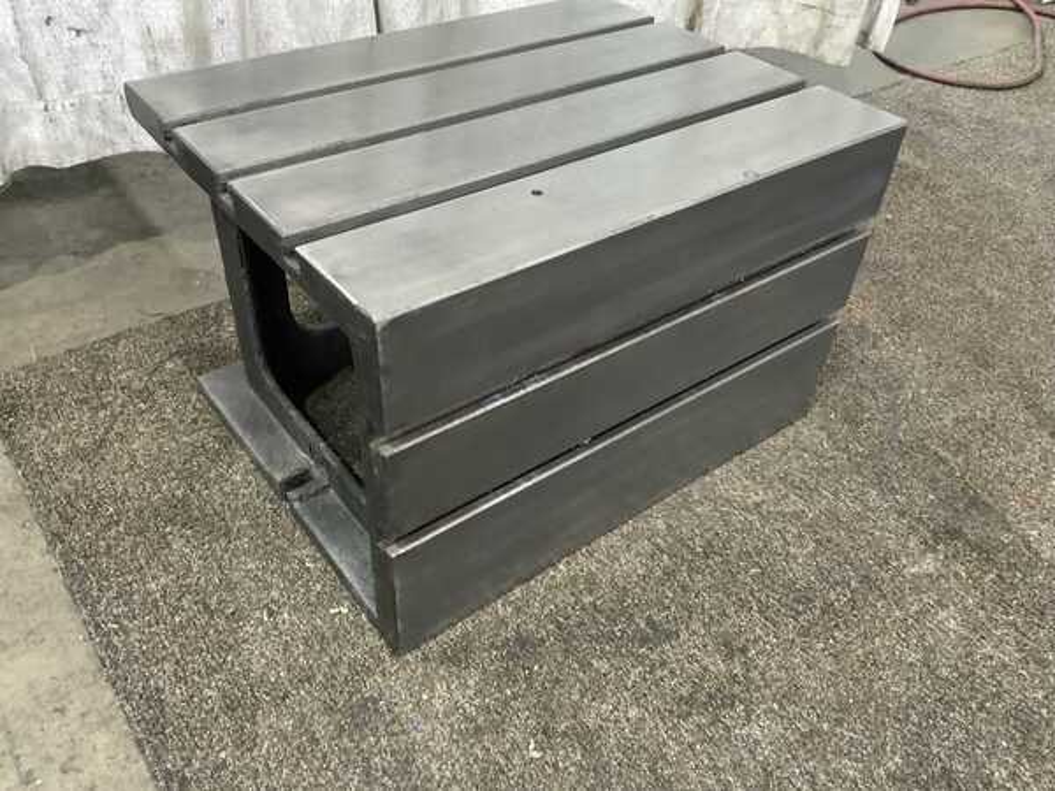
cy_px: 396
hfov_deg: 61.7
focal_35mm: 29
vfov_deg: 48.2
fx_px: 884
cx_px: 528
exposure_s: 1/40
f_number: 1.8
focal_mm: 3
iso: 250
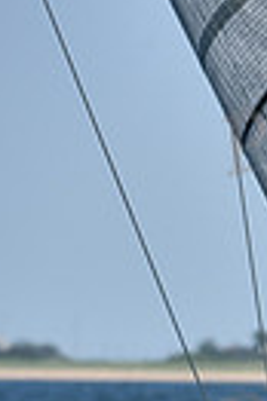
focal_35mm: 1375
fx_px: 15336
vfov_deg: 1.5
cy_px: 494
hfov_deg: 1.0
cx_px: 816
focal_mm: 310
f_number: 9
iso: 320
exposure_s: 1/1000
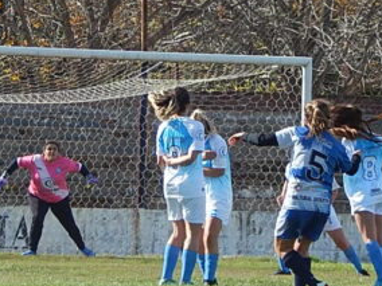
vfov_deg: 3.0
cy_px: 177
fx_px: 5496
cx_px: 184
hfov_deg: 4.0
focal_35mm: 498
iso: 125
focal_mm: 32.8
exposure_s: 1/400
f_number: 5.3
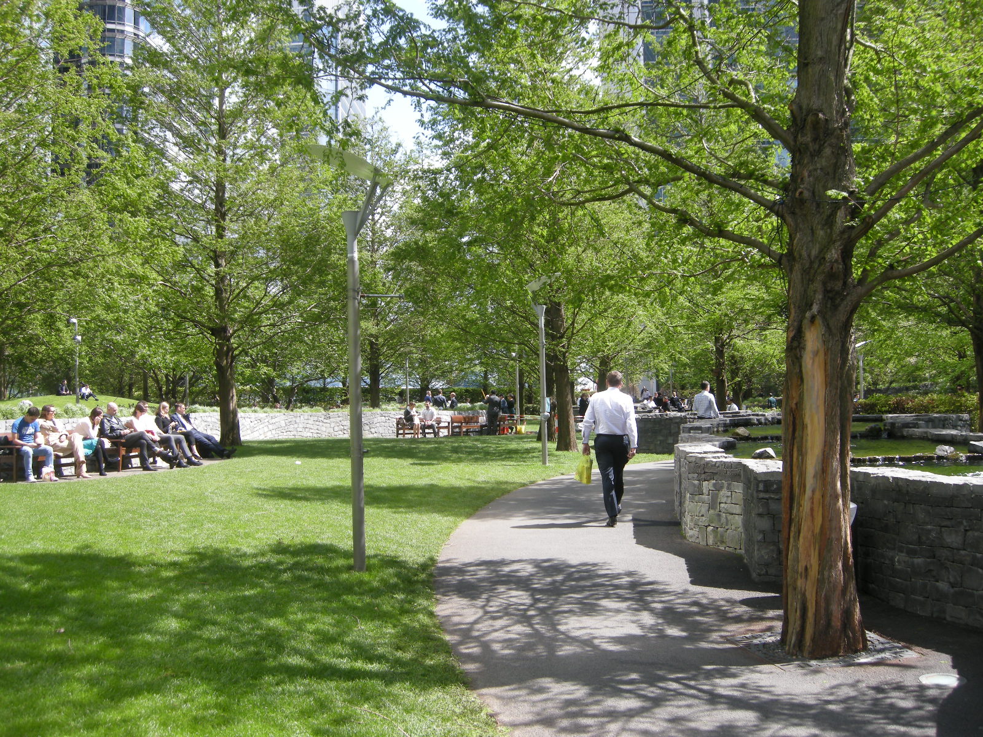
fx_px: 994
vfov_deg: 40.7
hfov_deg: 52.6
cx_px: 492
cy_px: 368
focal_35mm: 35
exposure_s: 1/183
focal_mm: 7.5
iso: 64
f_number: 3.8
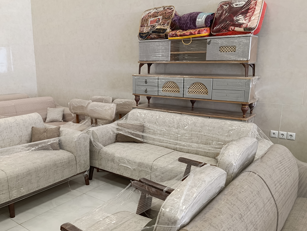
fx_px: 275
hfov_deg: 58.1
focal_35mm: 31
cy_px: 125
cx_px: 132
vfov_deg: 45.5
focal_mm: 6.11
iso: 207
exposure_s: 1/100
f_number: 1.65
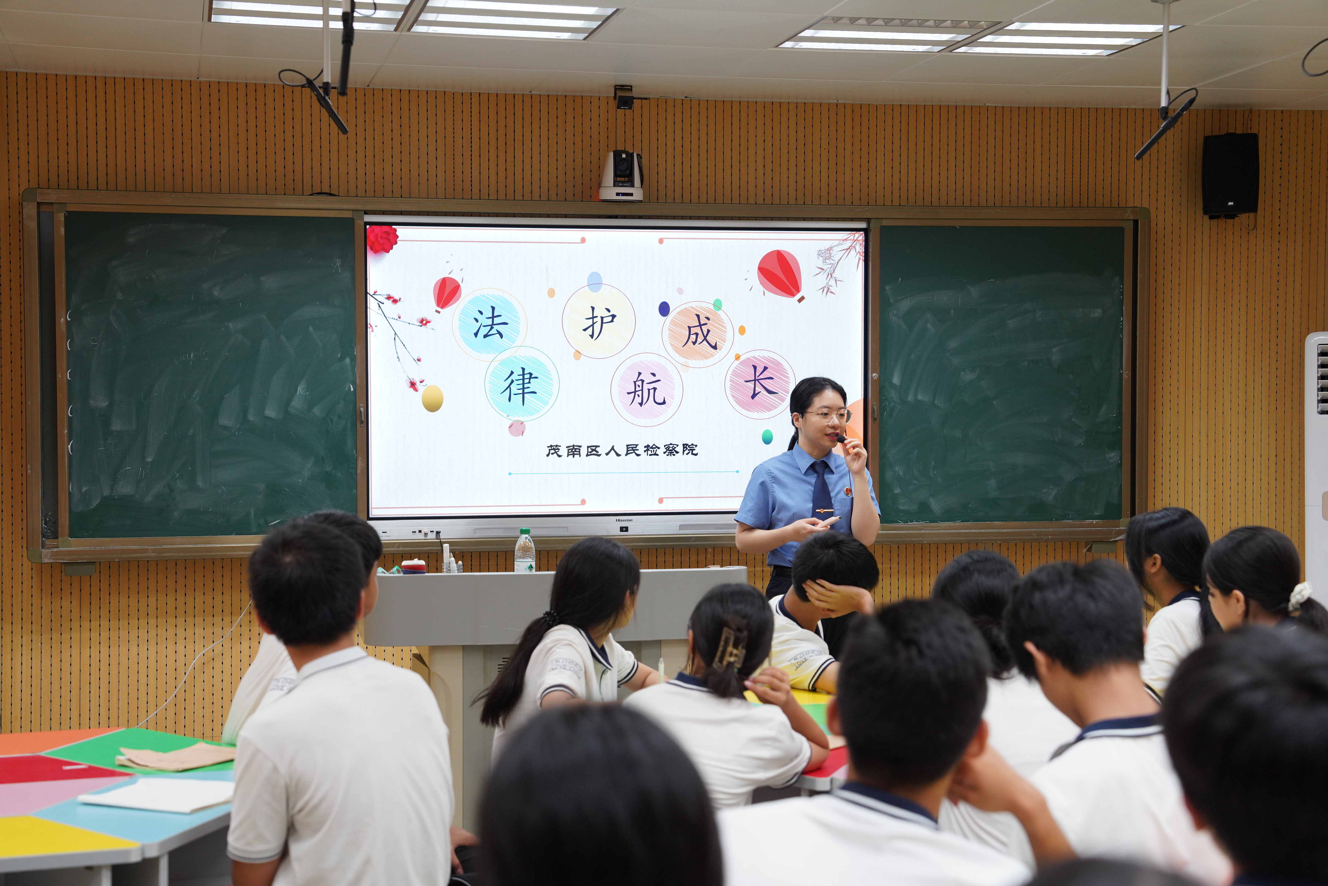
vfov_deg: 23.8
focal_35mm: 57
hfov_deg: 35.1
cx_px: 664
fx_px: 2103
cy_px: 443
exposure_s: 1/125
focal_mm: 57
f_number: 4
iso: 1250
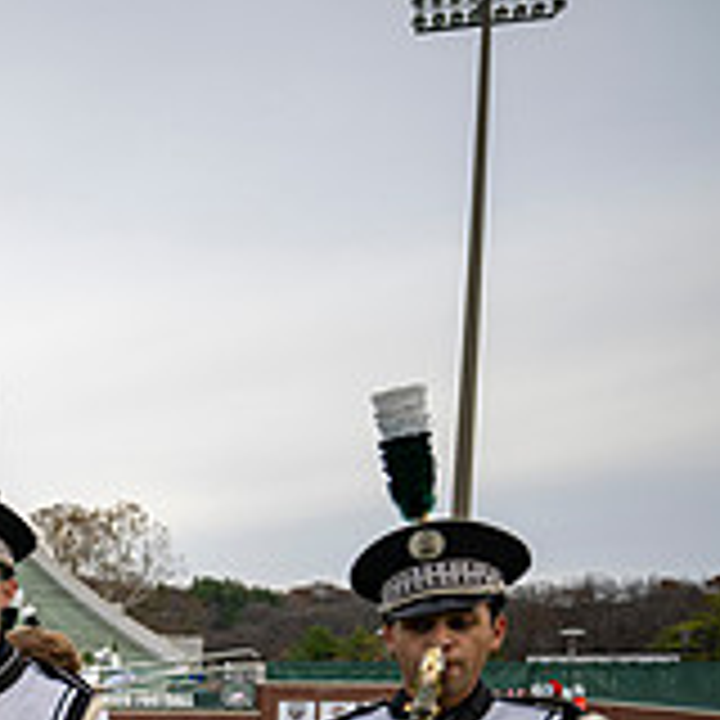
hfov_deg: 18.7
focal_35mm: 74
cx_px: -540
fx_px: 1741
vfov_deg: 21.8
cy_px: 848
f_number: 2.8
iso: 125
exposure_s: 1/500
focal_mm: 24
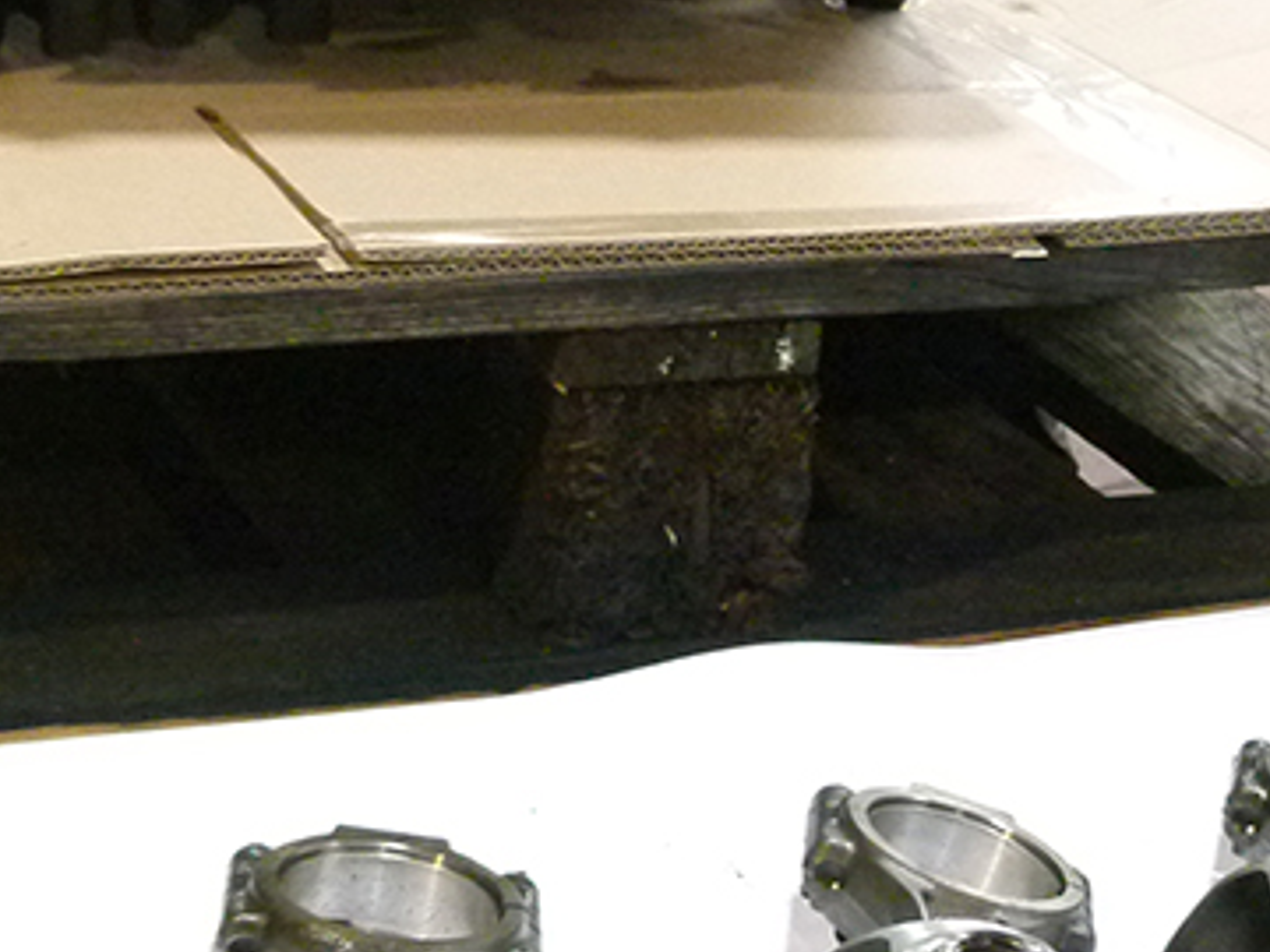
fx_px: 3155
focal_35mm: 86
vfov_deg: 17.2
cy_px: 391
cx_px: 868
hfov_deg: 22.6
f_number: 3
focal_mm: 5.6
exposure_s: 1/50
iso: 400
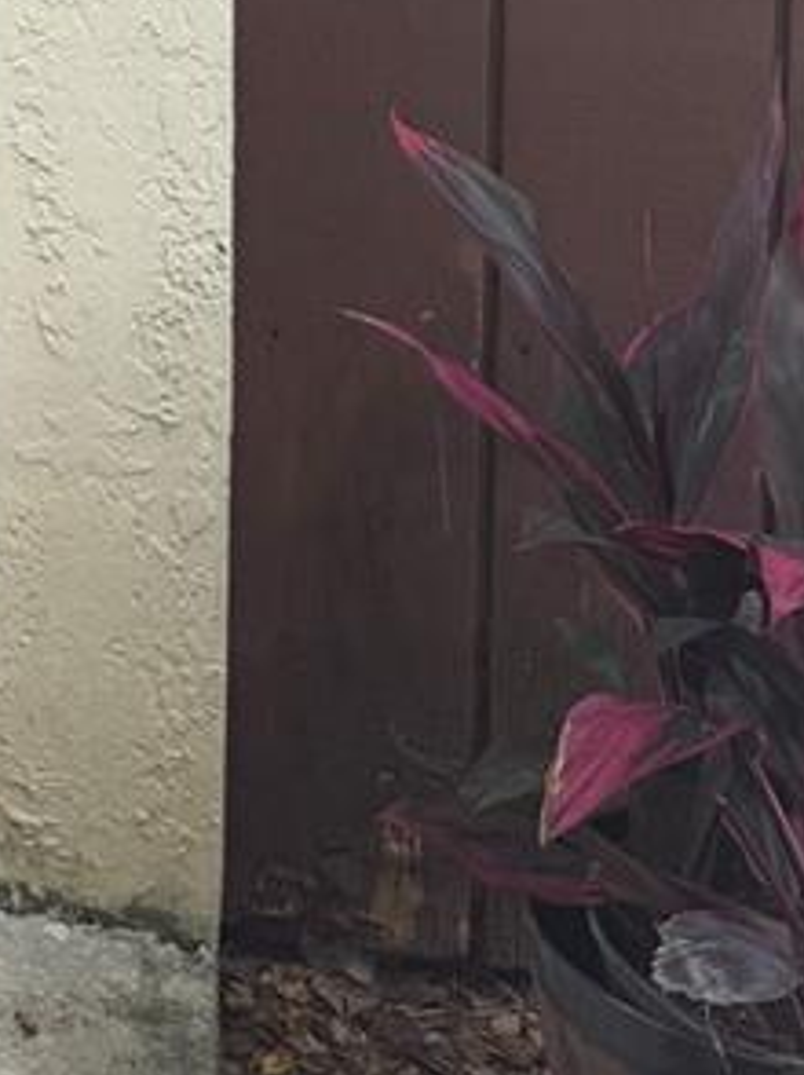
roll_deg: +0.6
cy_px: -698
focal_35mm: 98
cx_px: -738
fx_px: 3039
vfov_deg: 17.3
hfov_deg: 13.3
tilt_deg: -5.4
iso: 80
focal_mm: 6.76
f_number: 1.78
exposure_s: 1/510
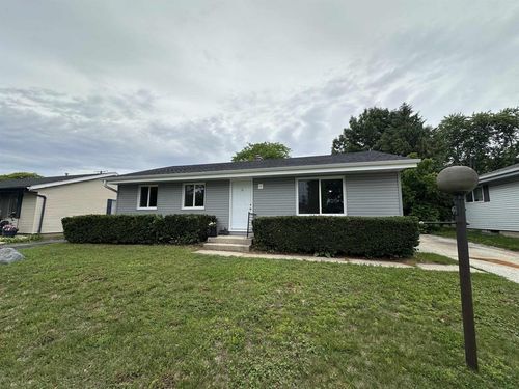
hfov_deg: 102.1
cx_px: 260
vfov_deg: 85.7
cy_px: 194
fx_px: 210
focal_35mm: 14
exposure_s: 1/2053
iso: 50
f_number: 2.2
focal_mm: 2.22
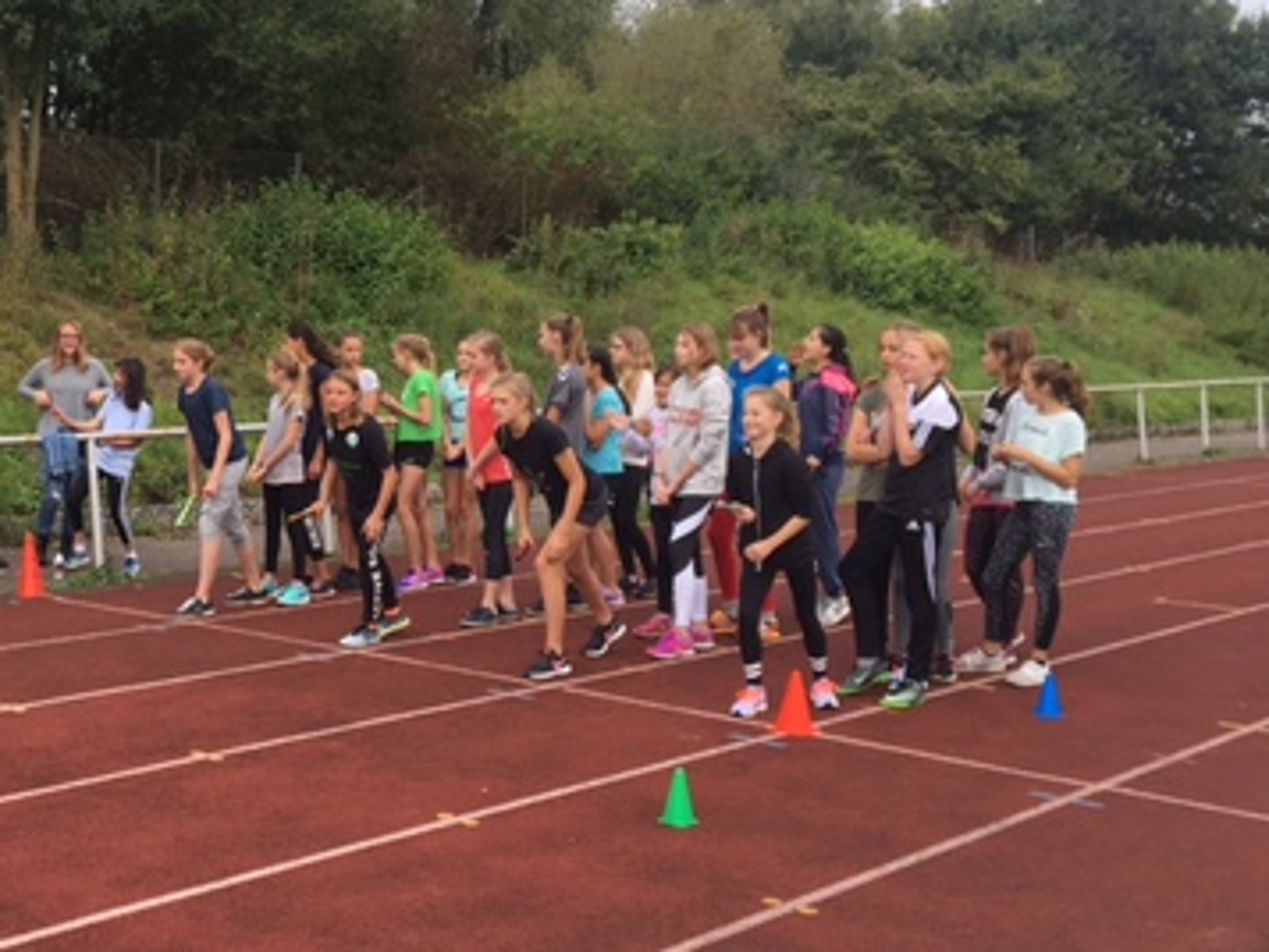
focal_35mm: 52
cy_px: 494
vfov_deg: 28.0
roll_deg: -0.9
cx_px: 288
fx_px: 1907
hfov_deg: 35.8
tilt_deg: -5.0
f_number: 2.2
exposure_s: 1/416
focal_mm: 4.15
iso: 25
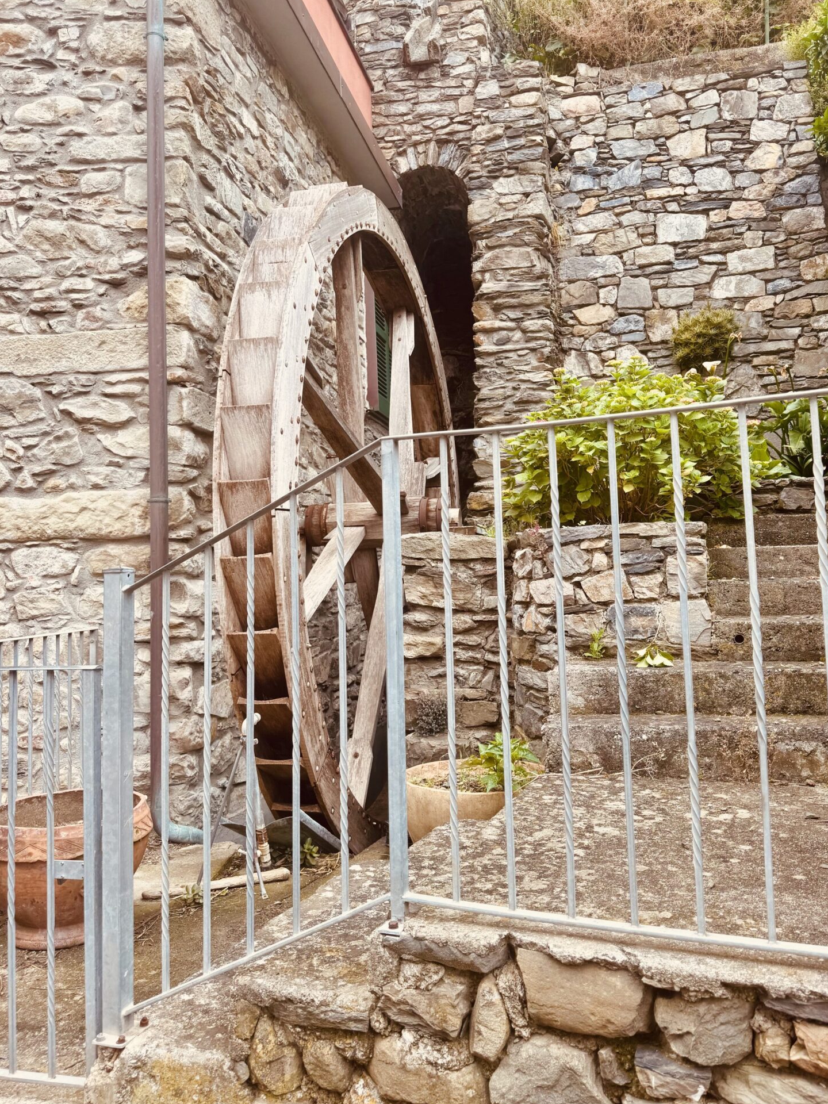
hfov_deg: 51.3
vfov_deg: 65.3
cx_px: 446
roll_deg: +2.1
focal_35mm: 27
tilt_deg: +5.0
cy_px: 525
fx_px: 861
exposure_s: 1/433
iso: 80
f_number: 1.78
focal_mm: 6.76
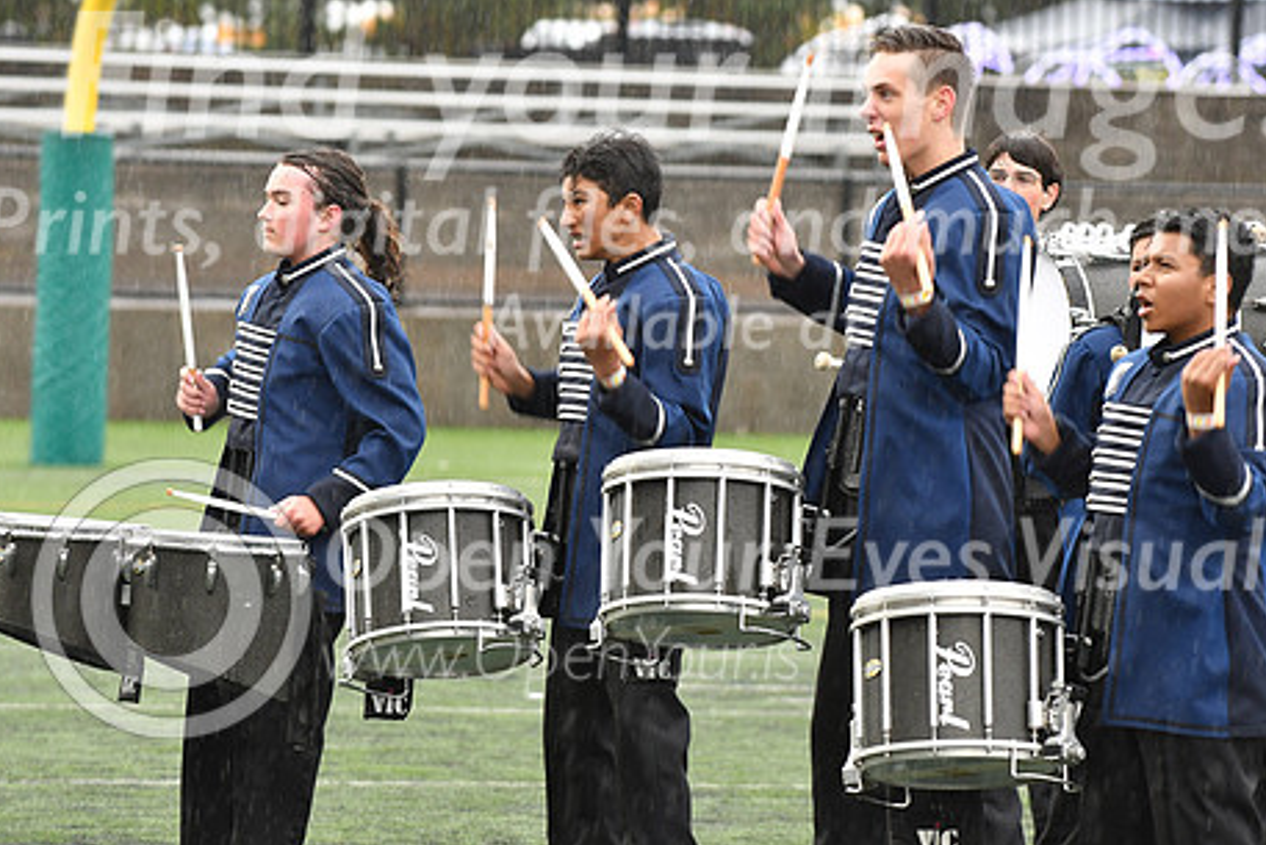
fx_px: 13402
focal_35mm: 381
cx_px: 676
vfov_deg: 3.6
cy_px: 370
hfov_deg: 5.4
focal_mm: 200
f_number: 5
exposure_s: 1/200
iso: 640
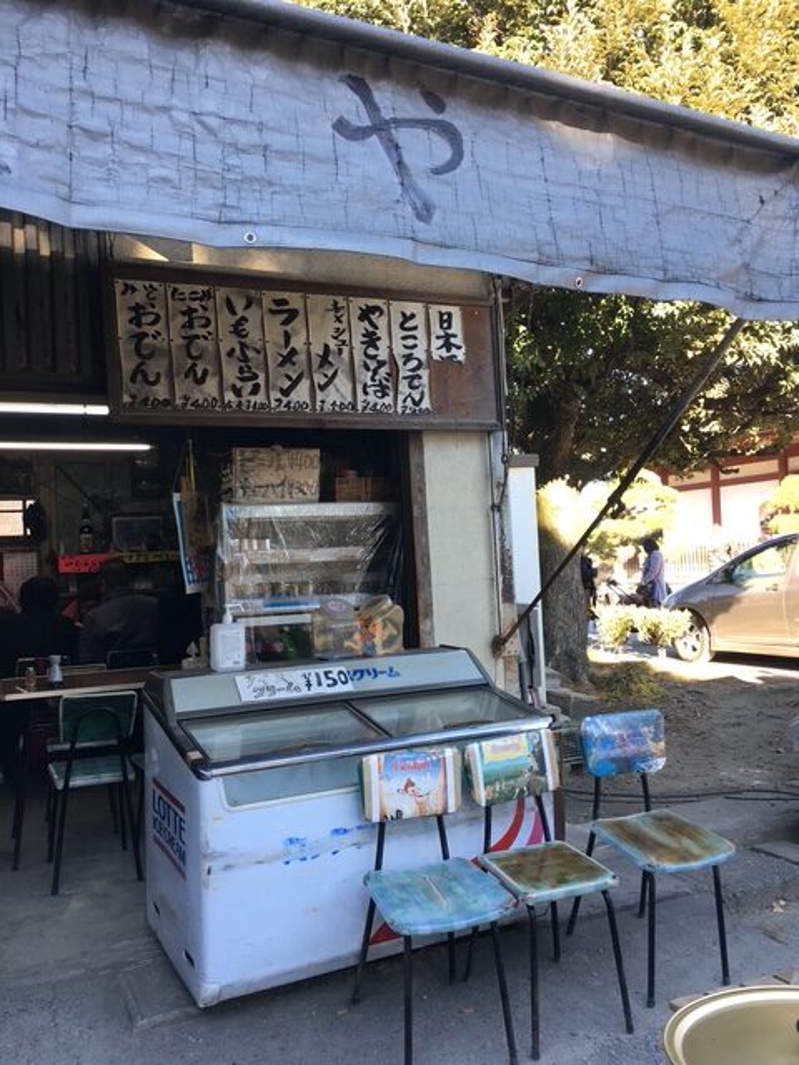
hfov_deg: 48.2
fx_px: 892
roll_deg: +2.0
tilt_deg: +2.7
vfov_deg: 61.7
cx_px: 400
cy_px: 532
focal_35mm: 29
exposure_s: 1/120
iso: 32
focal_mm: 4.15
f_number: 2.2
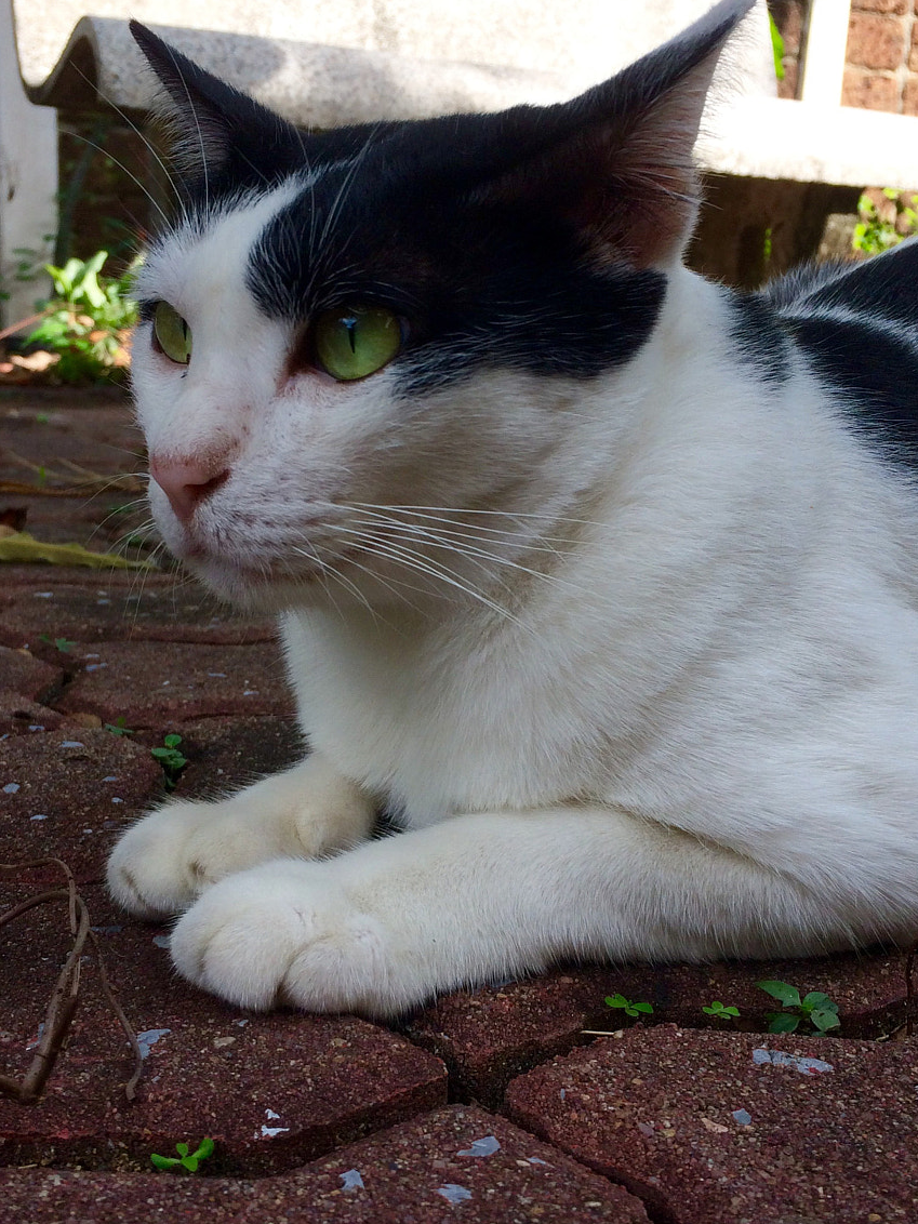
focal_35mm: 41
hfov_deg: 35.1
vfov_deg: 45.8
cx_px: 421
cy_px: 612
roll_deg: -1.6
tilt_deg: -13.4
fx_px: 1450
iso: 32
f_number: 2.2
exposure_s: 1/363
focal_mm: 4.15
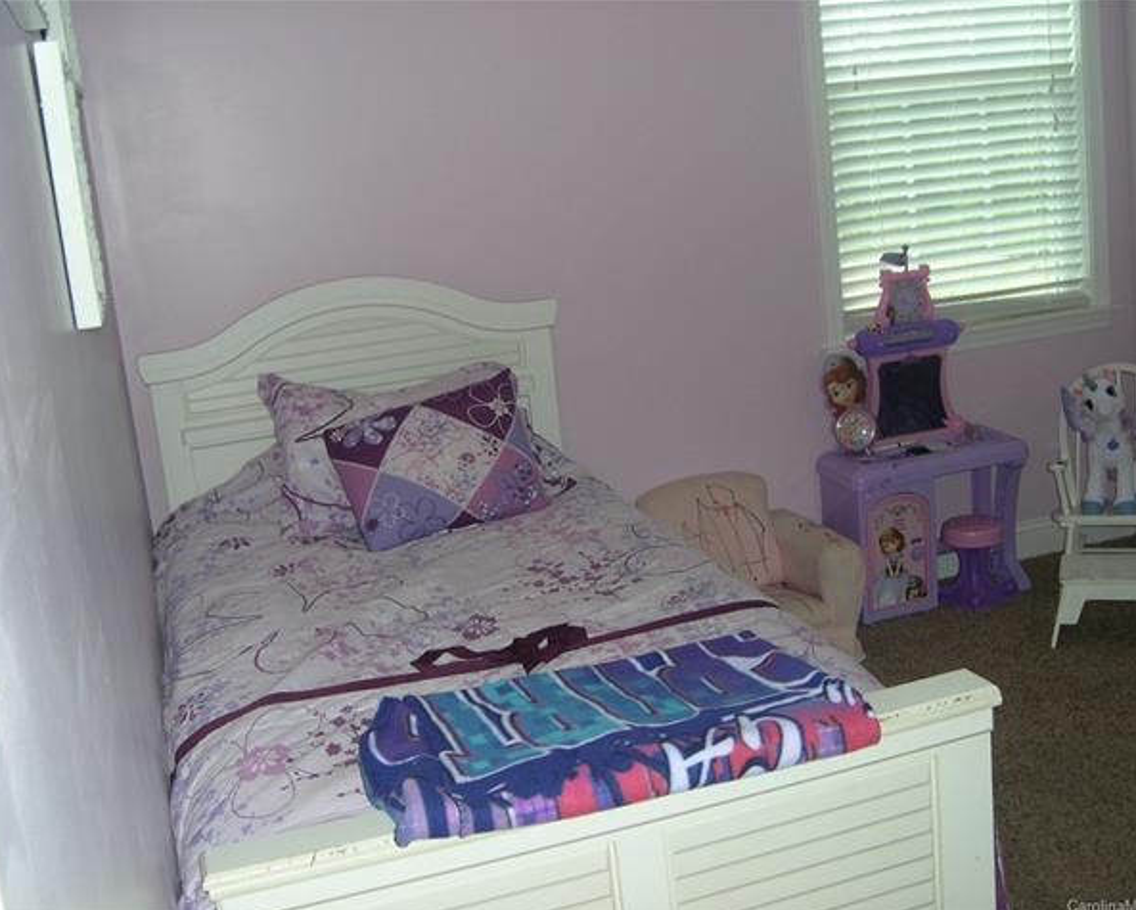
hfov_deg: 45.8
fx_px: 1346
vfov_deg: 37.4
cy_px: 458
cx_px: 592
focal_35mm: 40
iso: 100
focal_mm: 8
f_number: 2.8
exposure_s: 1/60
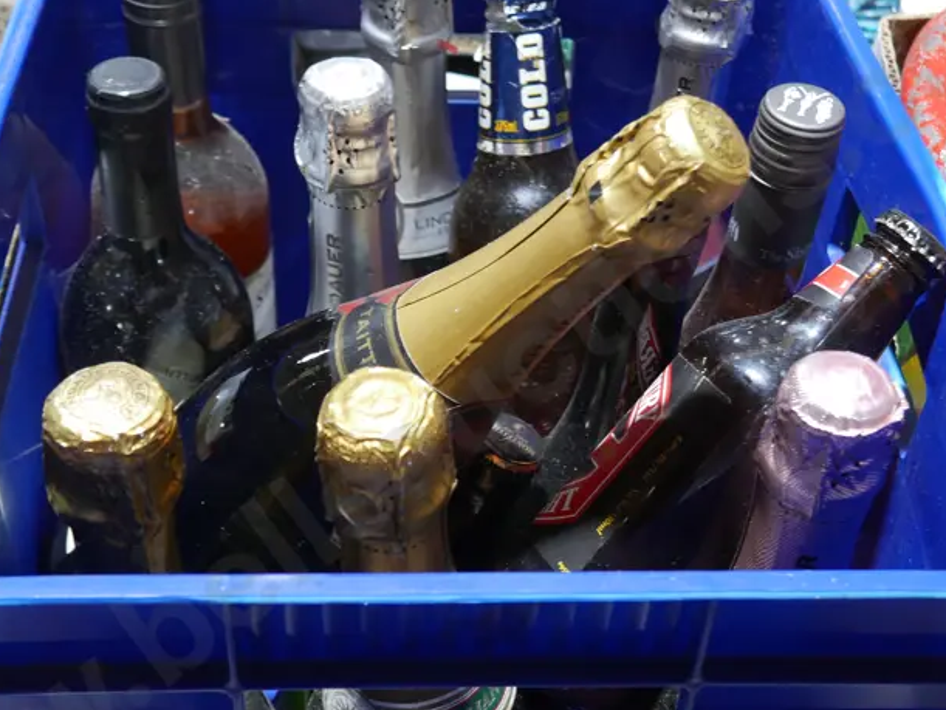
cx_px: 486
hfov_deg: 33.8
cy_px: 403
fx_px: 1559
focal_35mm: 57
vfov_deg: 25.7
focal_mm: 17
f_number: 4
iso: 800
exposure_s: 1/60
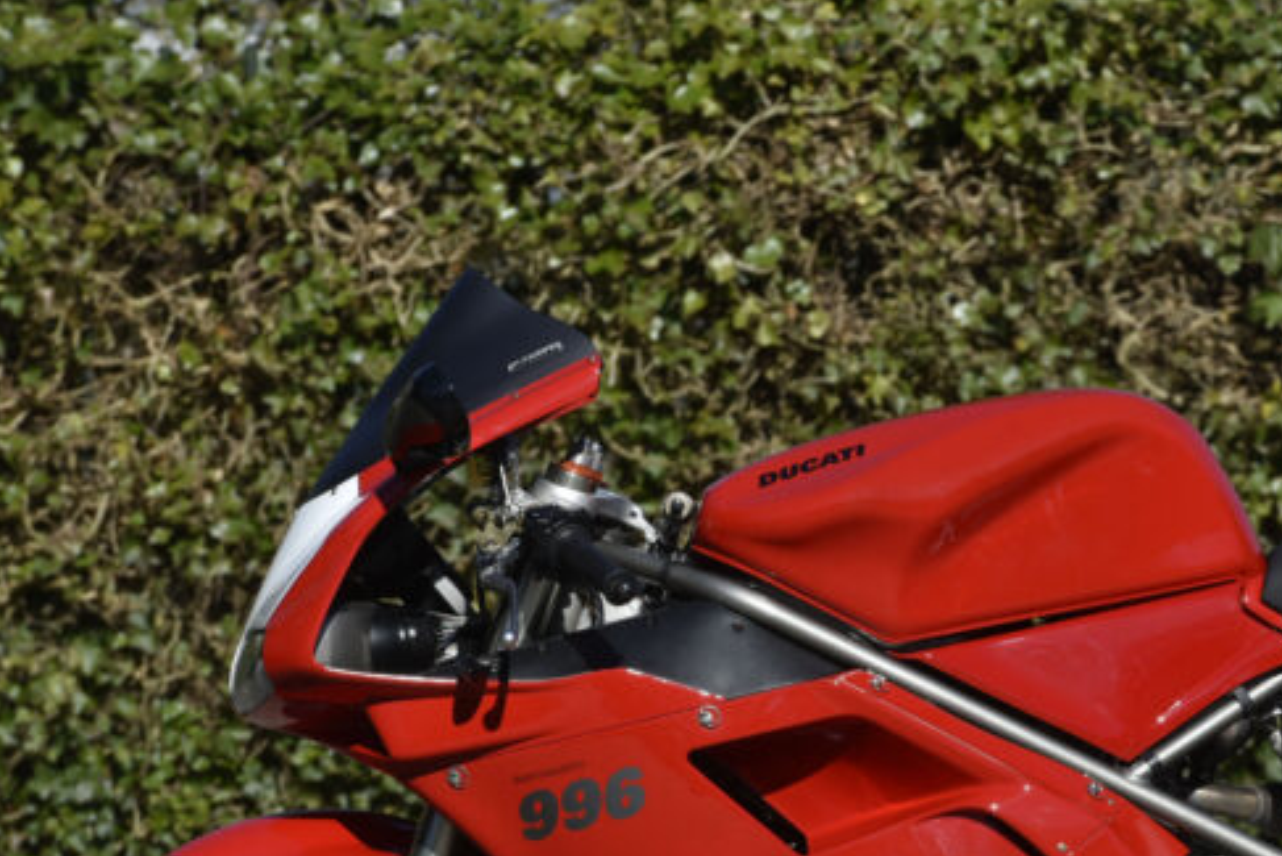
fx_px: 14640
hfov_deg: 5.0
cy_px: 793
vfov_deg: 3.3
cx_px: 1119
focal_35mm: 411
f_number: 9
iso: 250
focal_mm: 200
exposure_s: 1/640
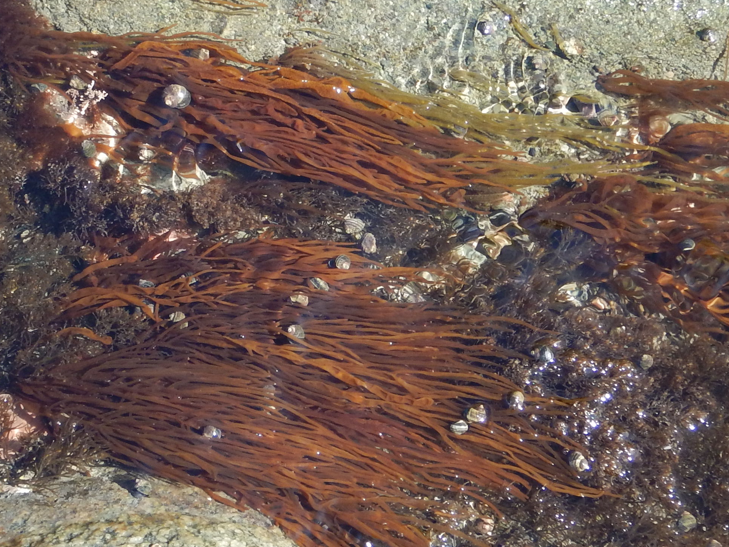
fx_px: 2801
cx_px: 212
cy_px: 227
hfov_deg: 14.8
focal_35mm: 133
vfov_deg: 11.1
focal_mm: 10.1
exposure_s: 1/160
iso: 125
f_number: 4.4
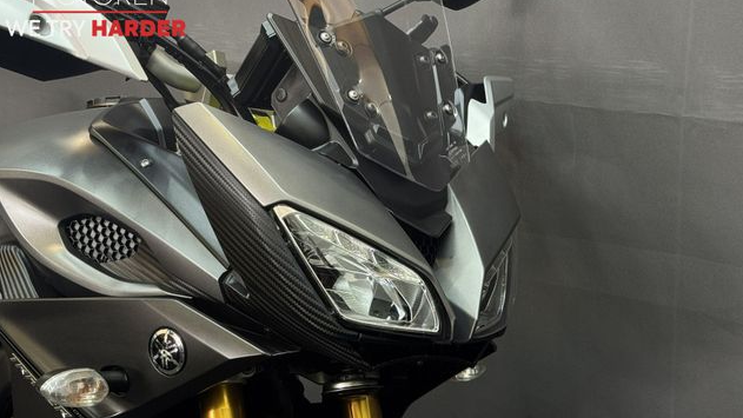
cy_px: 220
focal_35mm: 53
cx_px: 374
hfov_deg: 39.2
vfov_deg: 22.6
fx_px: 1044
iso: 100
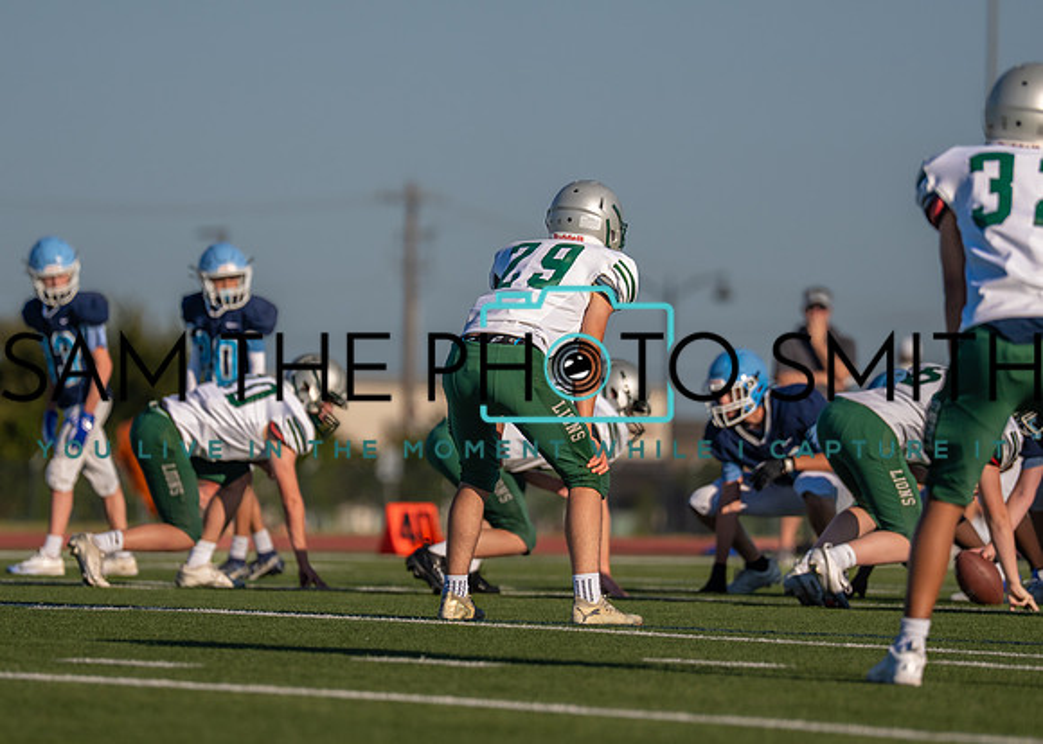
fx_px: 9434
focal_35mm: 319
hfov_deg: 6.3
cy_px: 347
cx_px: 511
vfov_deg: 4.5
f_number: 2.8
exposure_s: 1/8000
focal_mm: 200
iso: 250
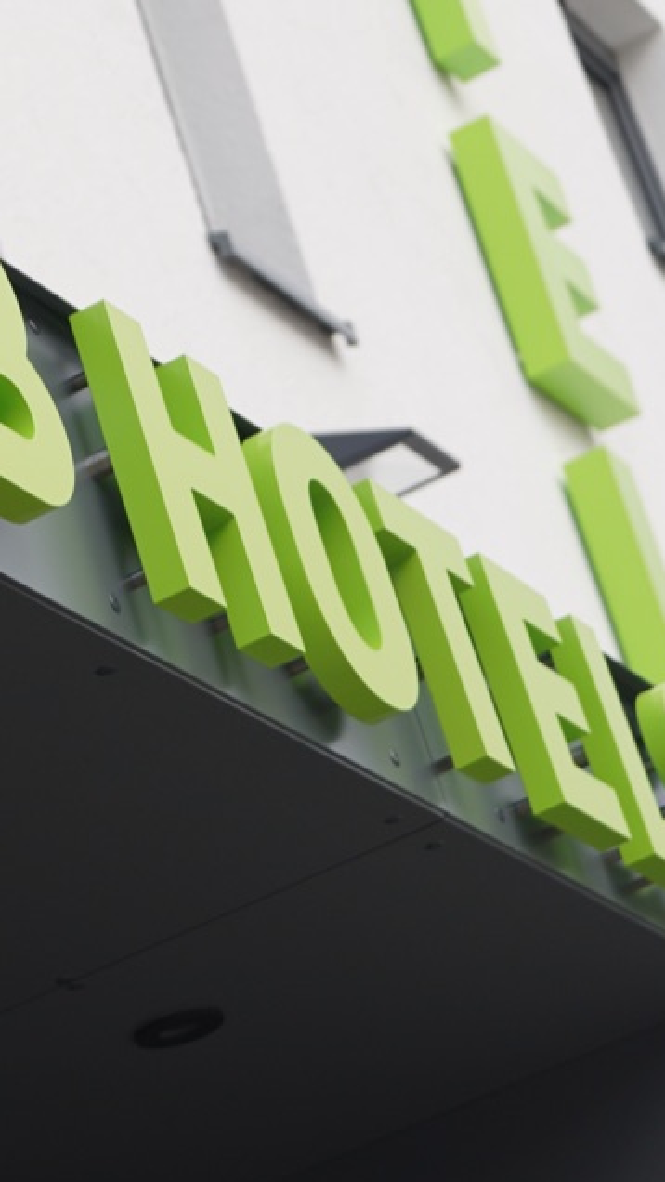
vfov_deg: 16.5
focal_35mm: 129
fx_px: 4042
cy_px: 247
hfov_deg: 9.3
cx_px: -89
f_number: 5.6
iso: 100
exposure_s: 1/60
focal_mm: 49
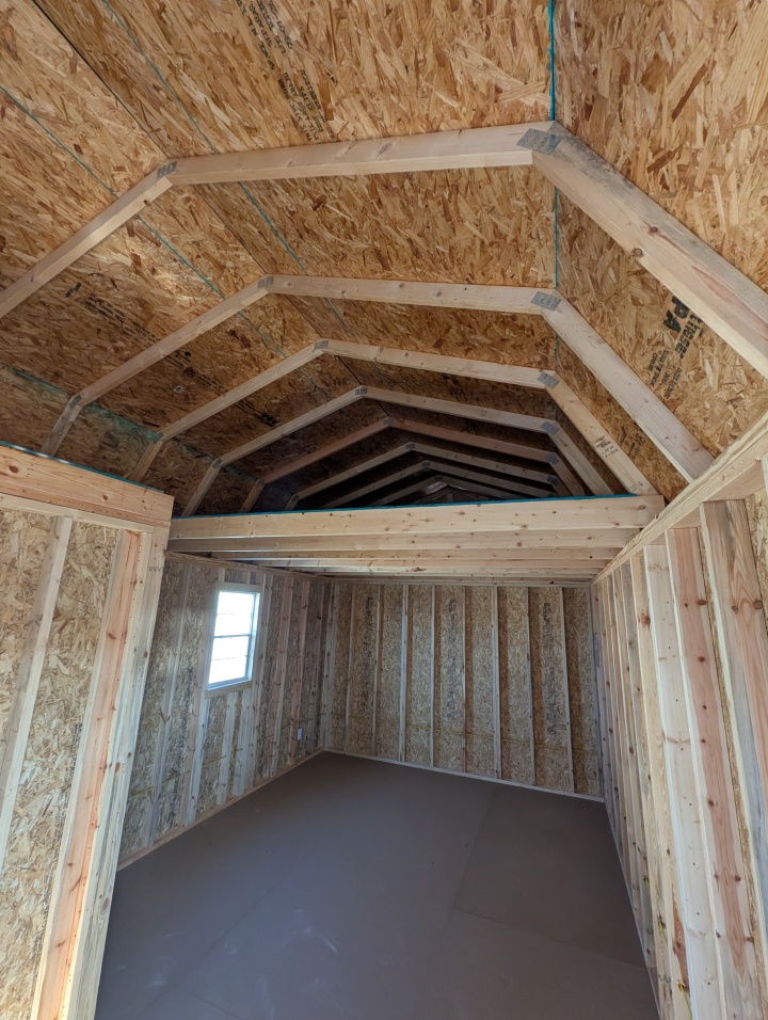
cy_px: 510
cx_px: 384
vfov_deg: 106.1
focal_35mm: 13
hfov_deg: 90.1
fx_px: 384
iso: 134
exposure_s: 1/67.9
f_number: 2.2
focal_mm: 1.95
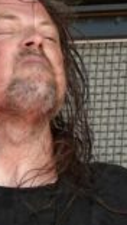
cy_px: 131
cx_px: 212
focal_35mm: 1112
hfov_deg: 1.1
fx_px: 6643
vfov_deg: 1.9
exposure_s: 1/250
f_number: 5.6
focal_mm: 144
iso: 500
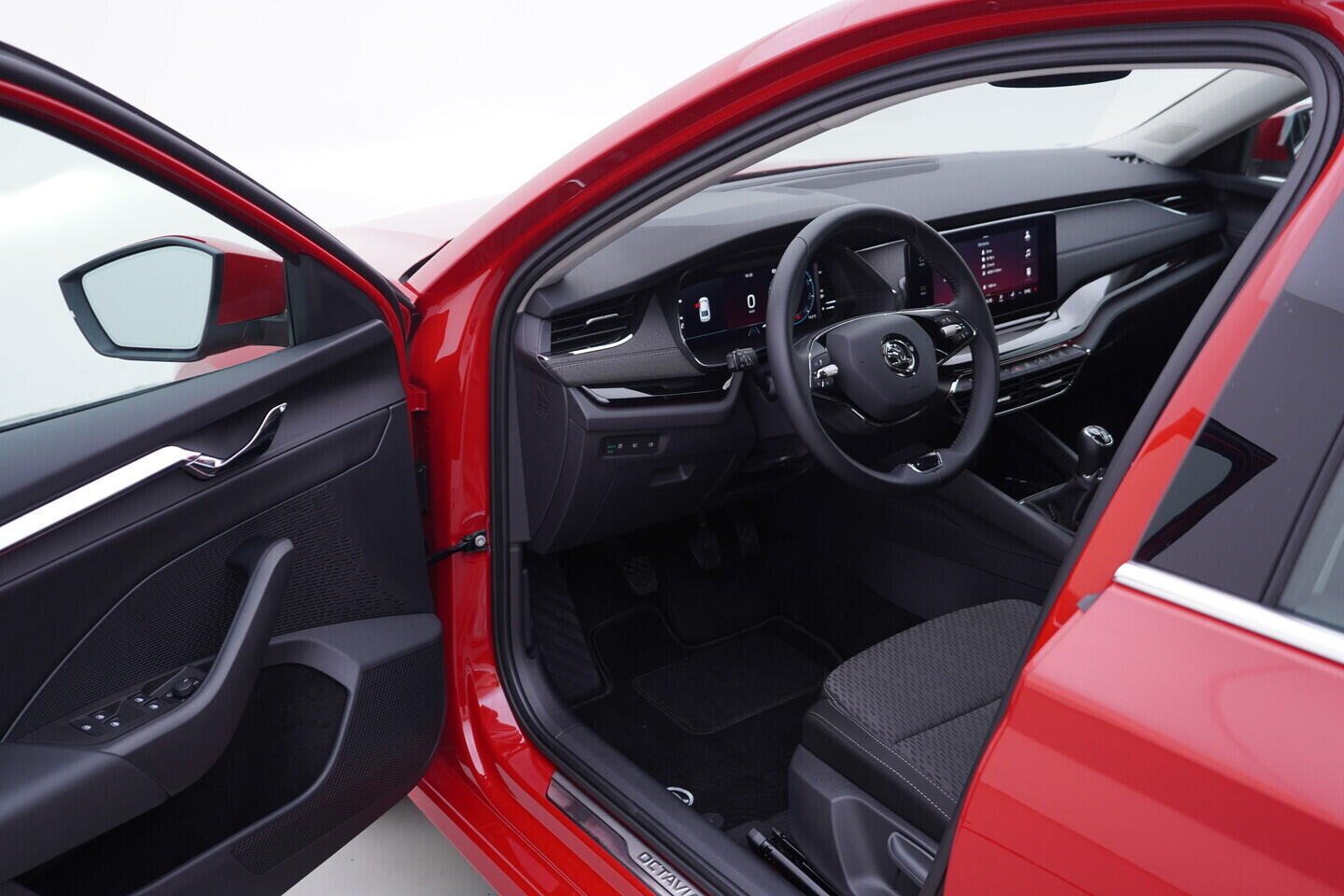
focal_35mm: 36
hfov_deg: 53.1
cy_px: 448
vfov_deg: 36.9
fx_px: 1344
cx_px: 672
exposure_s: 1/50
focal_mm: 24
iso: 125
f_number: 3.2
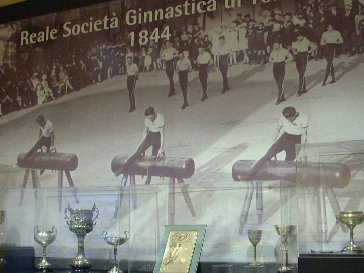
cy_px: 153
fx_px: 599
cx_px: 207
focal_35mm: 57
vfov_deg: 25.6
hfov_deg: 33.7
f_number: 2.8
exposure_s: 1/4
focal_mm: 6.2
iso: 183
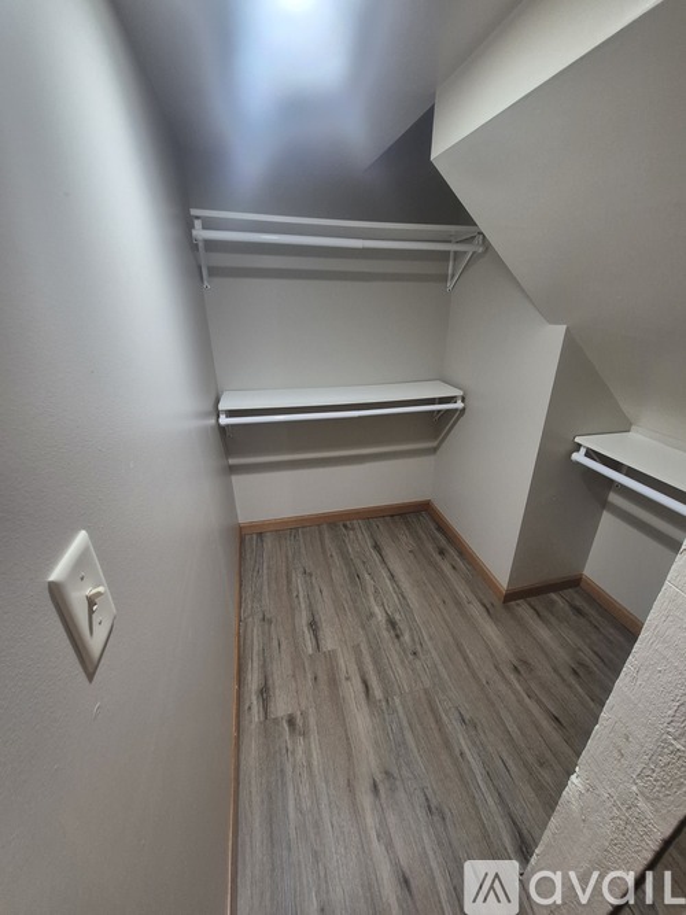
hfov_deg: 89.9
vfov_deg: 106.2
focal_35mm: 13
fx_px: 344
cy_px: 458
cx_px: 343
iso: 250
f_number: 2.2
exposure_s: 1/60
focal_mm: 1.74
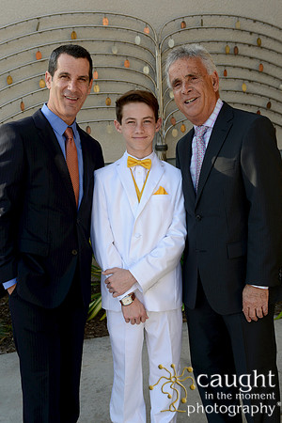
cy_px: 212
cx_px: 141
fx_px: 564
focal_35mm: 48
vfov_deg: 41.1
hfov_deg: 28.1
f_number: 6.3
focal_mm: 48
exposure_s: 1/160
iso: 200
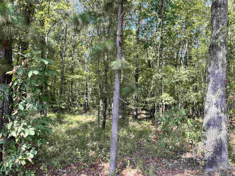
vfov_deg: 53.1
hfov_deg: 67.3
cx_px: 118
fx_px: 177
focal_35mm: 26
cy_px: 88
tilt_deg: +3.9
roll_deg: -0.9
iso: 50
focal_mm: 5.1
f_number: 1.6
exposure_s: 1/384
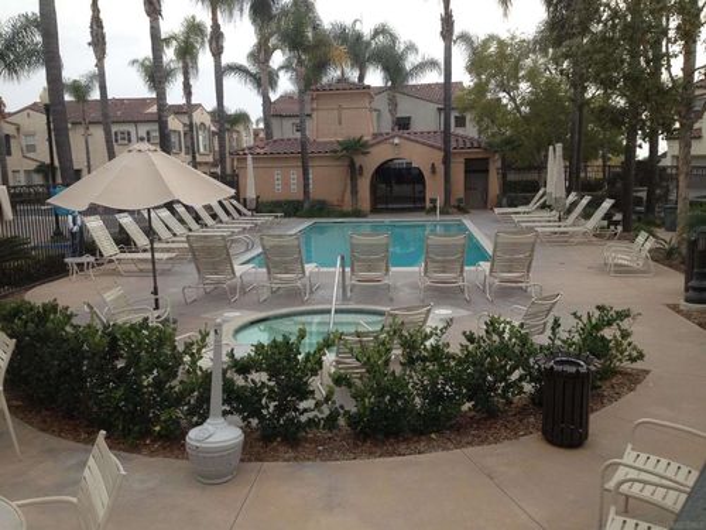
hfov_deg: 52.6
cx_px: 353
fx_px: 714
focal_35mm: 35
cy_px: 265
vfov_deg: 40.7
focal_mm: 4.28
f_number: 2.4
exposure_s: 1/120
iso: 100
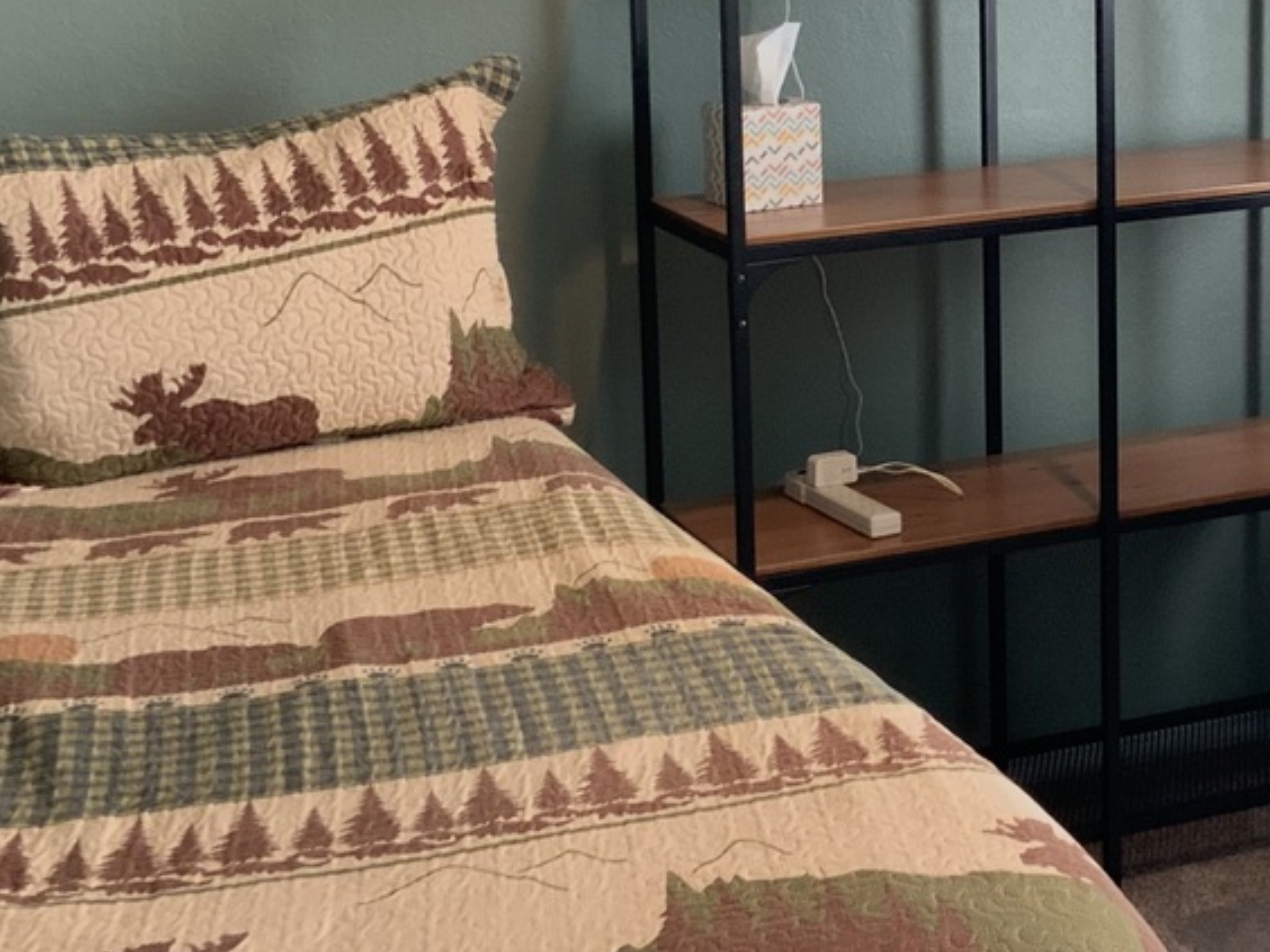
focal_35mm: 74
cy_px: 212
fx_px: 2715
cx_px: 1004
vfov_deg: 19.7
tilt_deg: -11.0
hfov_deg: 25.9
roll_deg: +2.1
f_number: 1.8
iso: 160
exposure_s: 1/60
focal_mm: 3
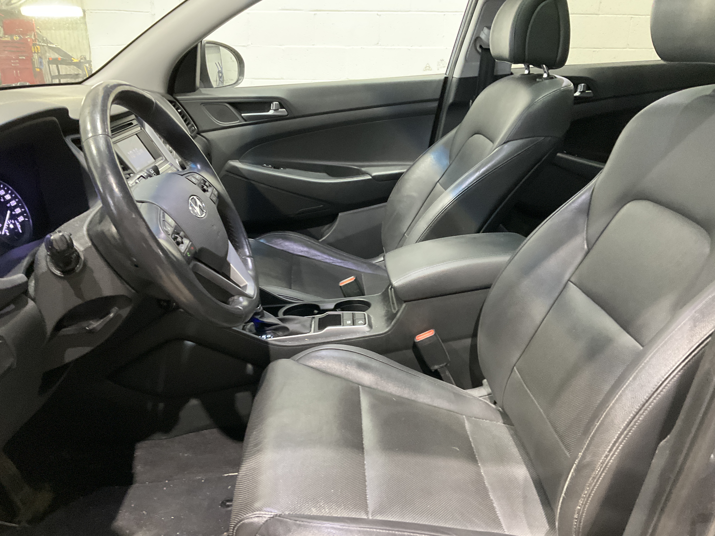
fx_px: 599
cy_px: 268
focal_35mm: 29
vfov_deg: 48.2
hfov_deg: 61.7
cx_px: 358
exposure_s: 1/30
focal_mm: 3
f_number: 1.8
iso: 400
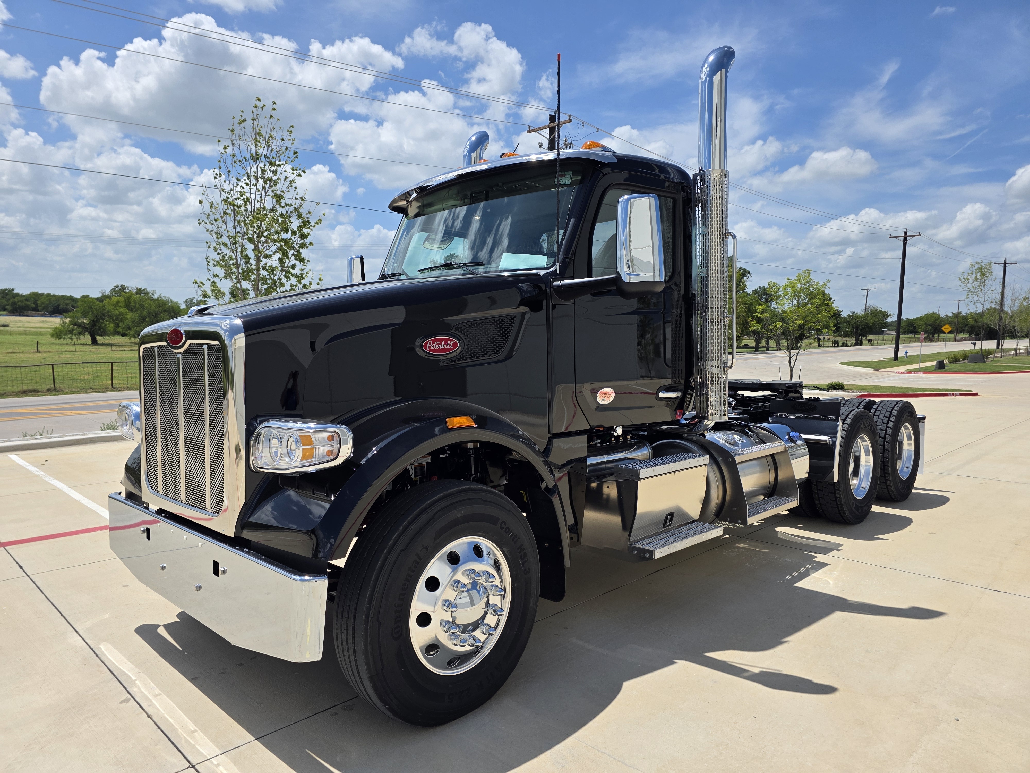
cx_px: 515
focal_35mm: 23
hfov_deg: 73.9
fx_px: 684
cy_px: 386
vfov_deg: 58.9
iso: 64
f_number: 1.7
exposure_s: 1/7944
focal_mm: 6.3
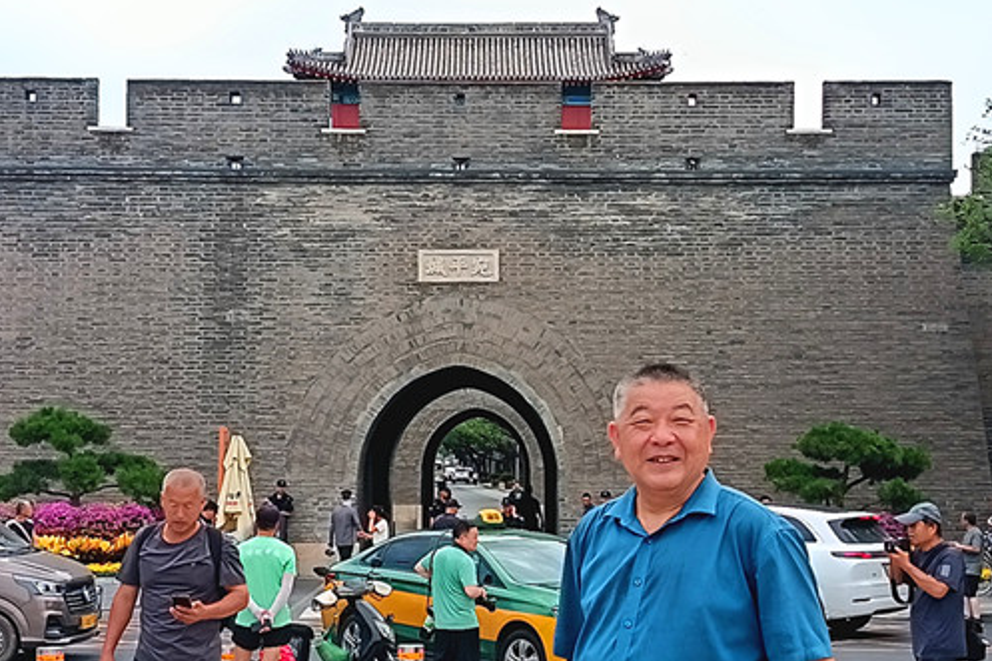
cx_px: 497
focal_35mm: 68
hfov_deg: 29.7
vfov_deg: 20.0
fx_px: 1873
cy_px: 350
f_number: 1.75
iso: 100
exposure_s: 1/283
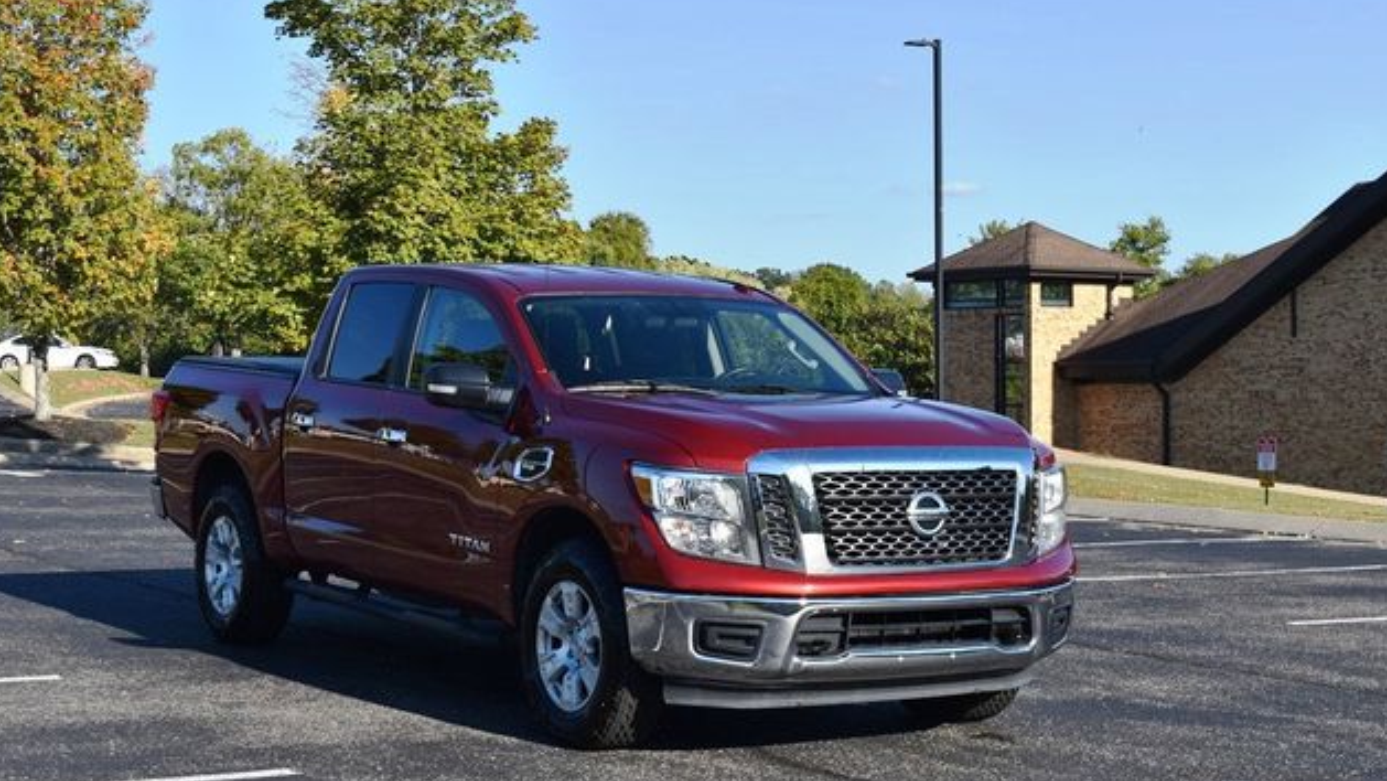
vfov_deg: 18.8
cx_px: 692
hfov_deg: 32.8
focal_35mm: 64
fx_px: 2354
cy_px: 385
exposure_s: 1/320
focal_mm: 40
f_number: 8
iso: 100
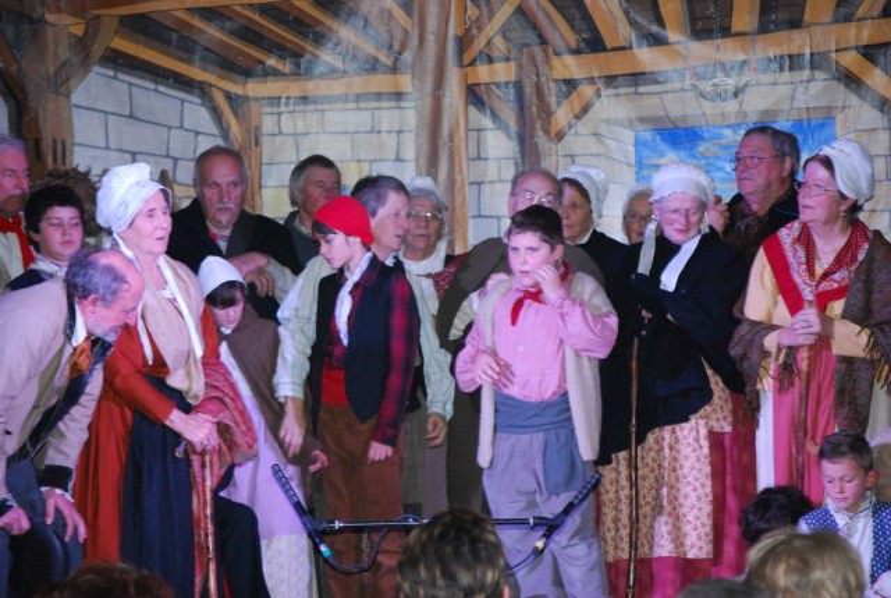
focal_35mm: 138
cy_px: 299
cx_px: 446
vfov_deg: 10.0
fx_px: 3421
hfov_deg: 14.8
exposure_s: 1/60
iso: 1400
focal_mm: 92
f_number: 4.5
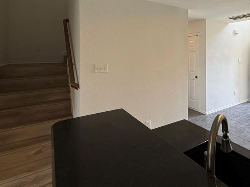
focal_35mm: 23
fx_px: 166
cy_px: 54
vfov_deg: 56.8
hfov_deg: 71.2
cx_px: 172
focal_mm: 2.22
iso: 200
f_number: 2.2
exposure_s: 1/120
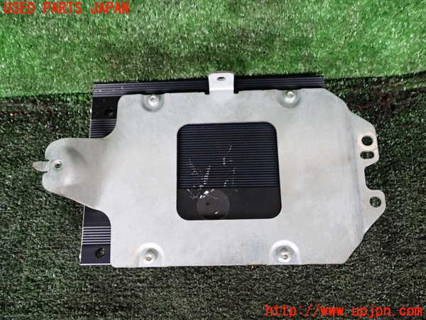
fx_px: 369
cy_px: 160
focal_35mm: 30
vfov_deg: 46.8
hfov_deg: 60.0
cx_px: 213
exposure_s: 1/30
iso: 320
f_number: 2.3
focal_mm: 5.4
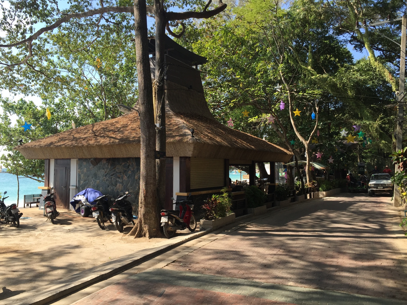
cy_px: 152
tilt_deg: +2.5
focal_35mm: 29
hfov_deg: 61.7
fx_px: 341
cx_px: 204
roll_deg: -0.5
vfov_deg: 48.2
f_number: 2.2
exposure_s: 1/898
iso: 32
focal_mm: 4.15
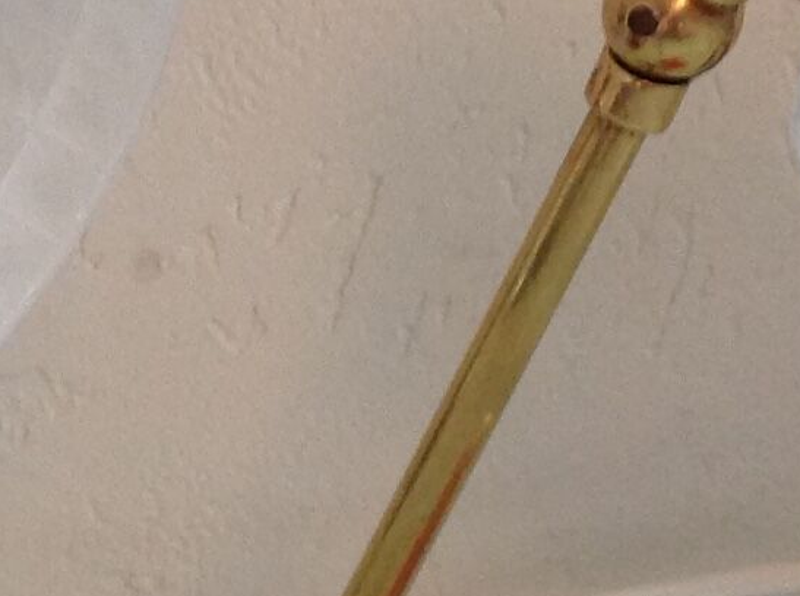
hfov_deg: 11.9
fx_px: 3829
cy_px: 361
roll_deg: -0.1
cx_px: 161
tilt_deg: -19.6
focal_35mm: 166
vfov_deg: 8.9
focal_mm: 4.28
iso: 100
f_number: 2.4
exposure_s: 1/15
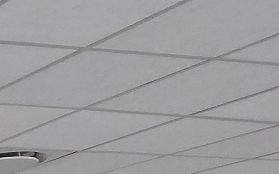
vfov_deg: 12.1
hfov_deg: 13.8
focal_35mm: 92
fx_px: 699
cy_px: 379
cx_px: -429
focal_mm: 1.7
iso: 100
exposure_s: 1/50
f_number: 2.2
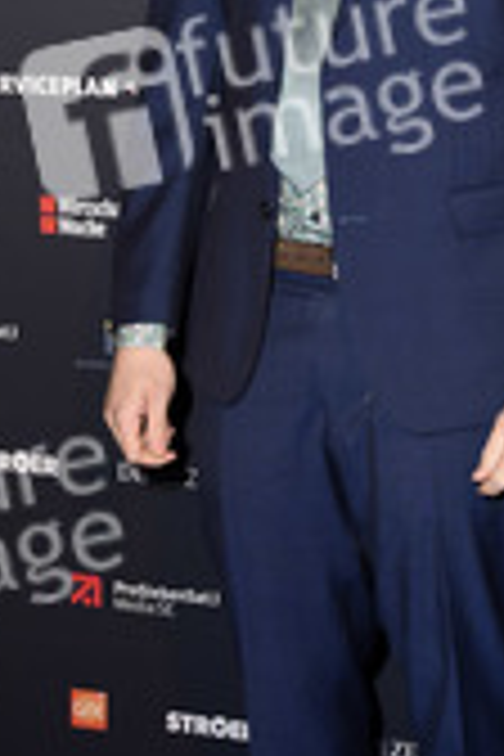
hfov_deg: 14.6
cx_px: 382
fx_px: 1953
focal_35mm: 93
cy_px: 320
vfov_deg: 21.9
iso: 640
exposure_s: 1/160
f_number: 4.5
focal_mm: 26
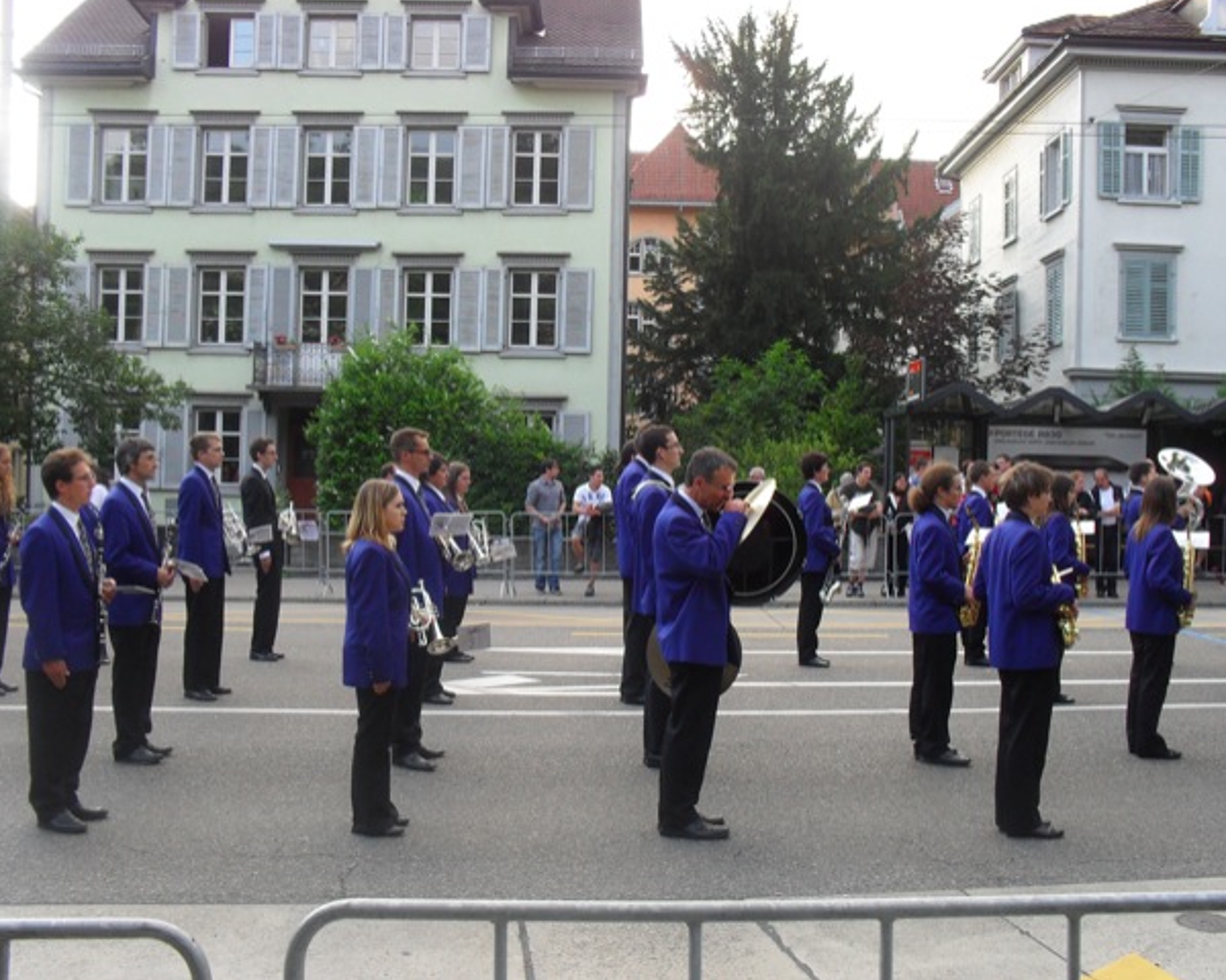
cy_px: 487
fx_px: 1343
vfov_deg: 40.1
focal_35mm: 37
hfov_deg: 49.1
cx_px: 650
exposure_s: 1/60
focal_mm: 6.3
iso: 100
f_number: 3.2
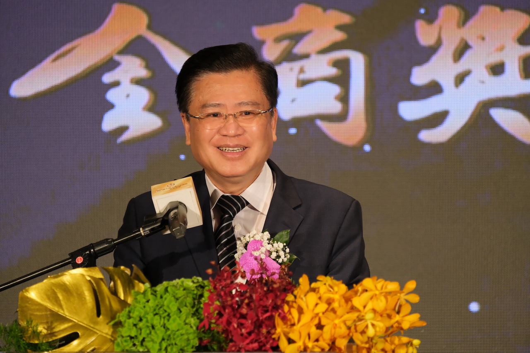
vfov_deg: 5.3
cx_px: 265
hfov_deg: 8.0
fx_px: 3812
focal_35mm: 259
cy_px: 176
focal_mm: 172.4
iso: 1250
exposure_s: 1/160
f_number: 4.7
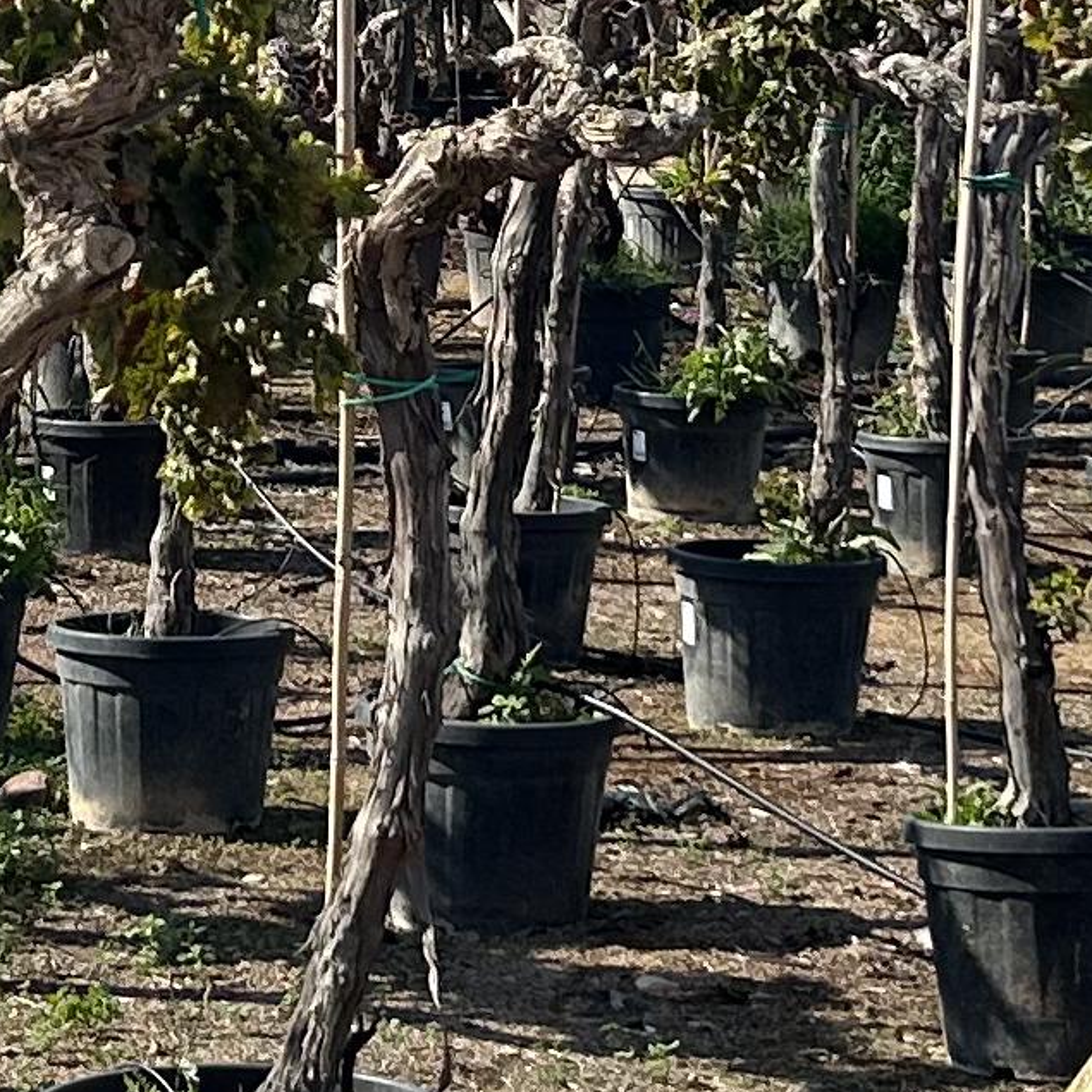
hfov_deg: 12.0
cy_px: 83
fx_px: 5211
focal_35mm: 146
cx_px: 370
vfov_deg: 11.9
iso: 50
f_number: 1.5
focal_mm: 5.7
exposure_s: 1/4274
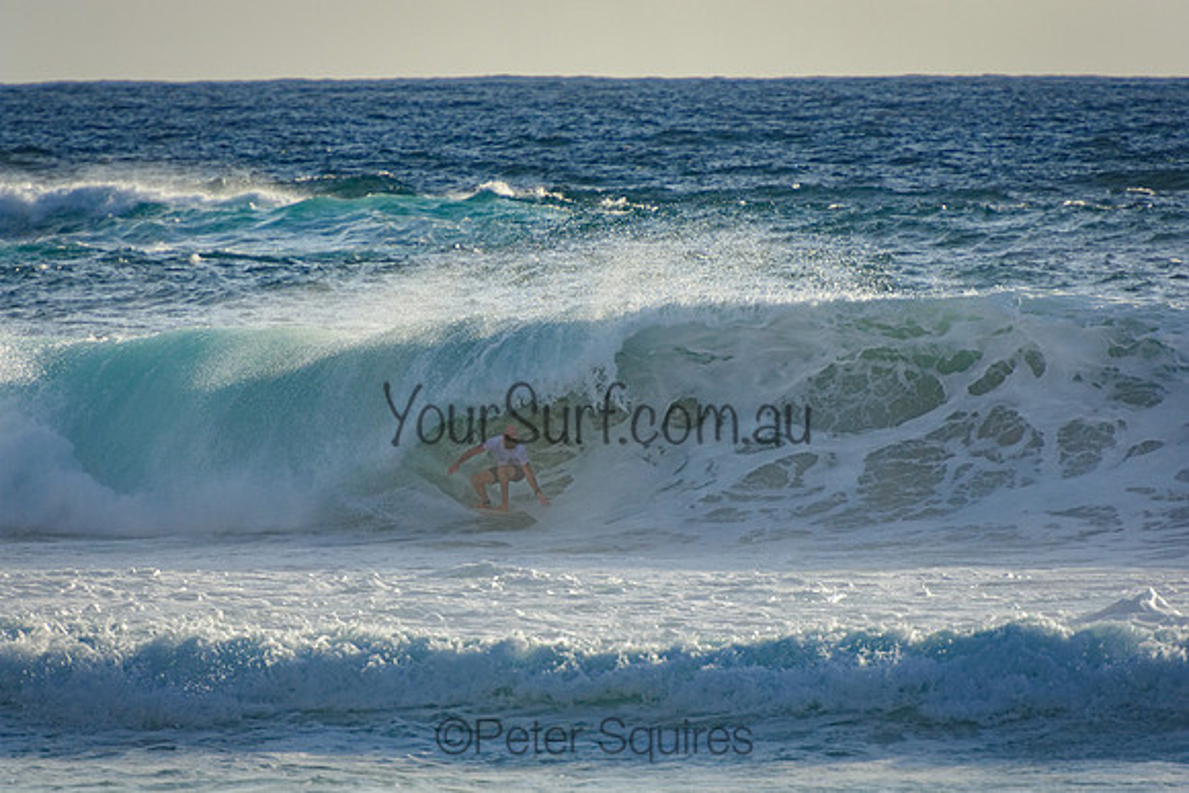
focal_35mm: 585
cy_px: 396
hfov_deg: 3.5
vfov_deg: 2.4
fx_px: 19325
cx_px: 594
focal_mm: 390
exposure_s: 1/2000
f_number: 5.6
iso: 280
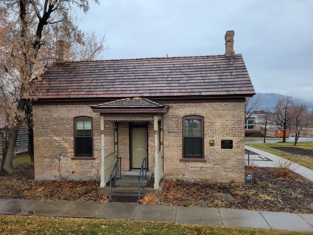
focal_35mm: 26
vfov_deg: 53.1
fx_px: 235
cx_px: 156
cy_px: 118
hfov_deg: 67.3
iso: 40
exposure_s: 1/626
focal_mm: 5.4
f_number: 1.8
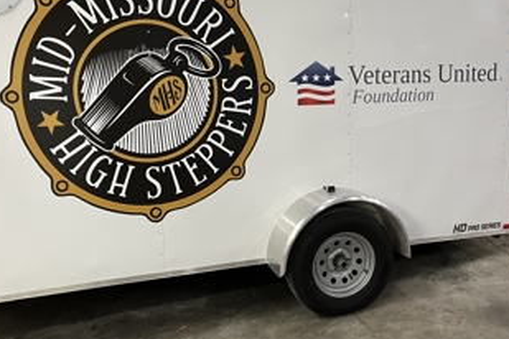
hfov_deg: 54.4
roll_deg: +6.8
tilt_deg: -9.6
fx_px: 495
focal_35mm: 35
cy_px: 150
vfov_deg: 37.8
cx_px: 255
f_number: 1.6
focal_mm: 5.1
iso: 200
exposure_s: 1/60
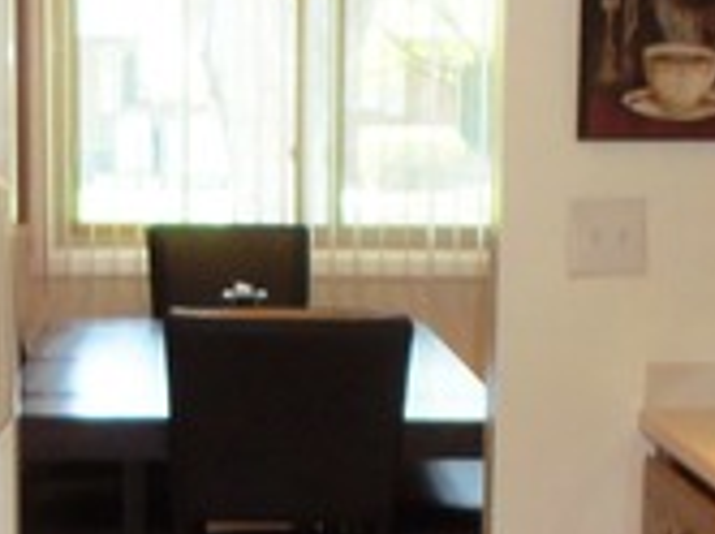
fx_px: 2310
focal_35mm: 112
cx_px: 267
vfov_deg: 13.1
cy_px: 500
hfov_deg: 17.6
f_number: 3.4
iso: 100
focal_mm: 5.2
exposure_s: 1/30
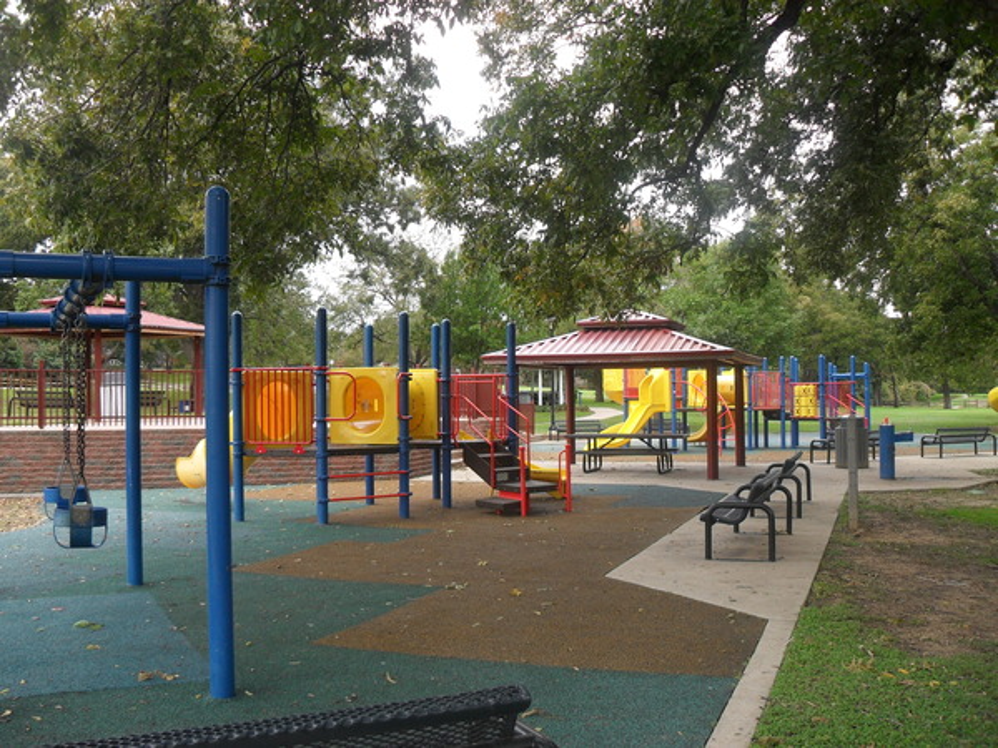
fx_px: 1009
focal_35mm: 35
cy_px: 374
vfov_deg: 40.7
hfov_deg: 52.6
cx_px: 499
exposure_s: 1/250
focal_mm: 6.2
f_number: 2.8
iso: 100
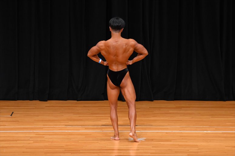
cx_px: 118
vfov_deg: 5.4
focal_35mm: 255
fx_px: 1664
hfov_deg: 8.1
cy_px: 78
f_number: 5.6
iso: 3200
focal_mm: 170
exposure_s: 1/400
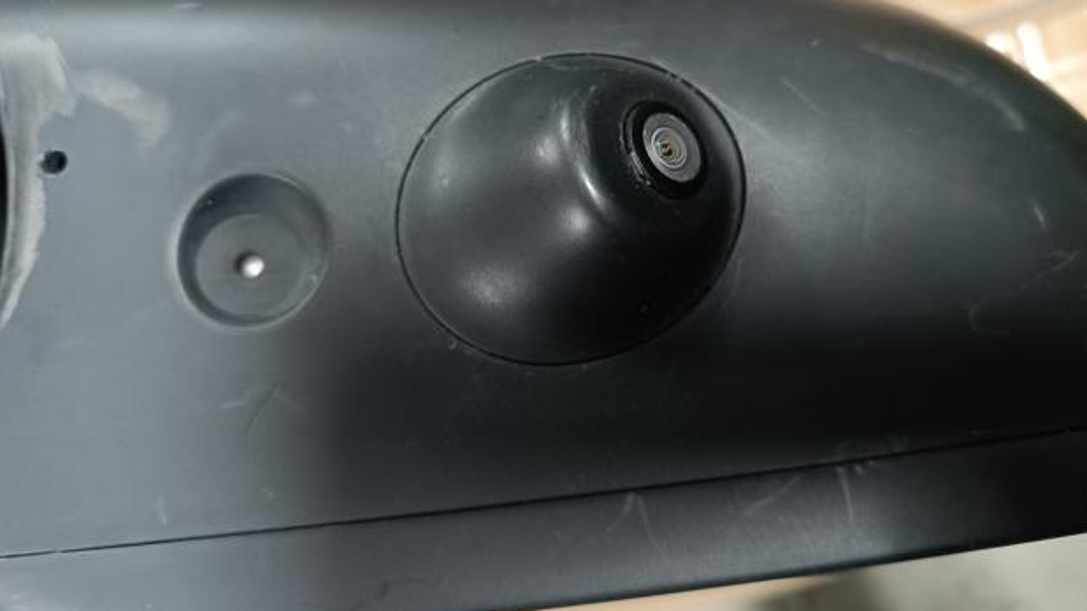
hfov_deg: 69.9
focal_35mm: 27
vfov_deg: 42.4
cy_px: 210
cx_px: 546
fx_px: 778
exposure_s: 1/33.3
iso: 1113
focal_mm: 6.14
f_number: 1.65
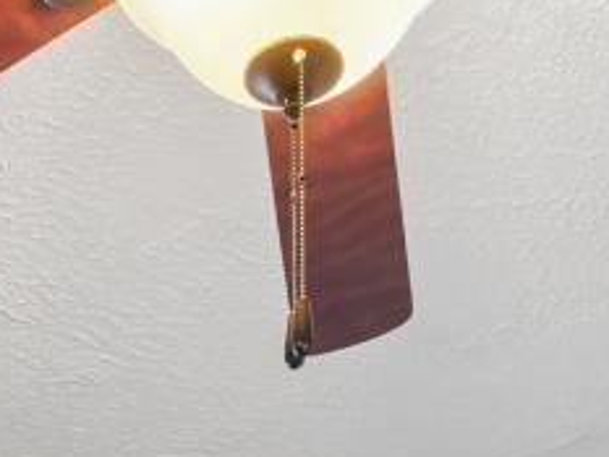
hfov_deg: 21.1
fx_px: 1584
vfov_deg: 11.7
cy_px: 1250
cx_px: 5
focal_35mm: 90
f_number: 7.1
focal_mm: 7
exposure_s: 1/13
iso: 640
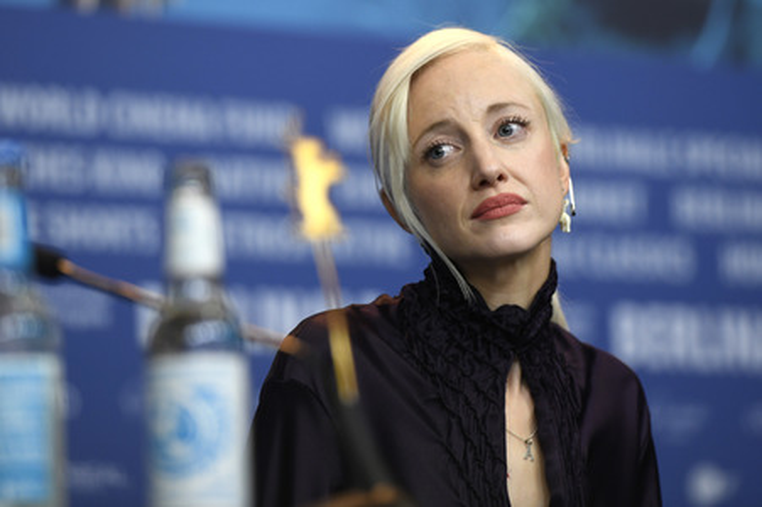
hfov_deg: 10.3
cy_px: 254
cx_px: 381
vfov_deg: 6.9
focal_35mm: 200
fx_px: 4230
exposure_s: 1/400
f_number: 3.5
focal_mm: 200
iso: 1250
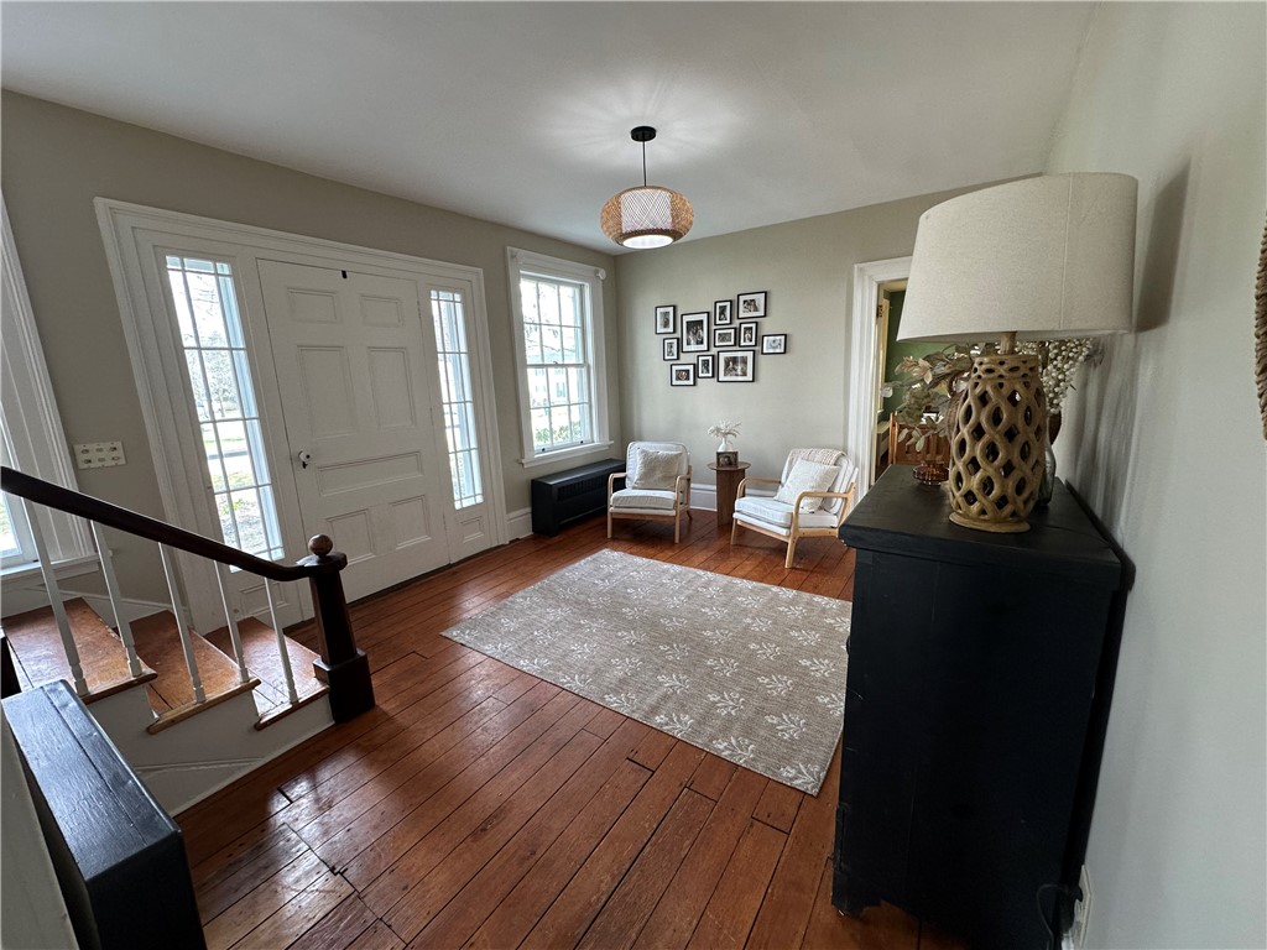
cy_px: 475
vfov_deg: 85.7
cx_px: 634
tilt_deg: -11.3
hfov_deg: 102.1
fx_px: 512
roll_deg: +2.8
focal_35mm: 14
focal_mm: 2.22
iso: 125
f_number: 2.2
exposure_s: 1/120
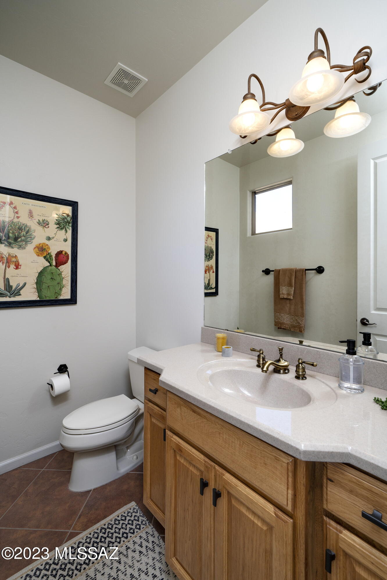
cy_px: 290
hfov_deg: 77.3
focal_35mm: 15
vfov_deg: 100.4
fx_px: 242
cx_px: 194
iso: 200
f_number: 8
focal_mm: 15
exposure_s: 1/60
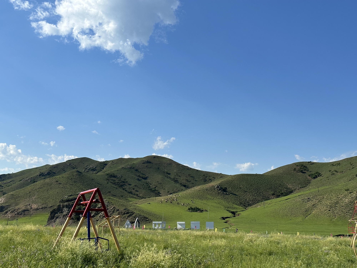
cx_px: 178
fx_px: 495
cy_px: 134
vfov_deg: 30.3
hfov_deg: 39.7
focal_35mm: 48
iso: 64
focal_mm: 6.86
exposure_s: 1/5556
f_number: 1.78
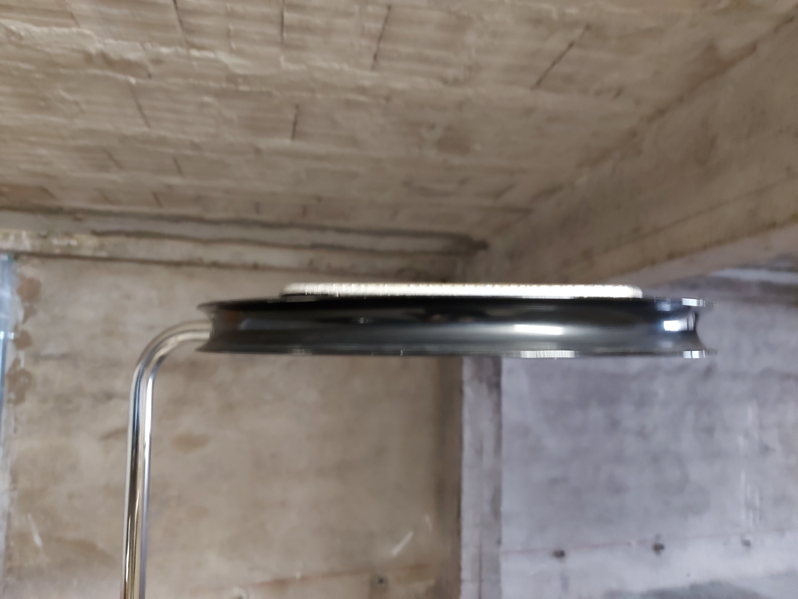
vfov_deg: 56.8
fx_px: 553
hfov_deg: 71.6
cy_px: 300
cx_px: 399
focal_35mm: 24
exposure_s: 1/25
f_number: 1.8
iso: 800
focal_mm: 5.23
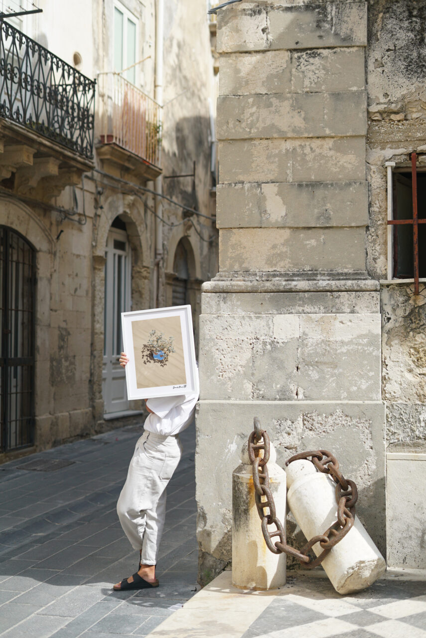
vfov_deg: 39.6
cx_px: 213
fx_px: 886
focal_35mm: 50
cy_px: 319
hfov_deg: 27.0
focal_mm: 50
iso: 320
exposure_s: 1/3200
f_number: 2.5
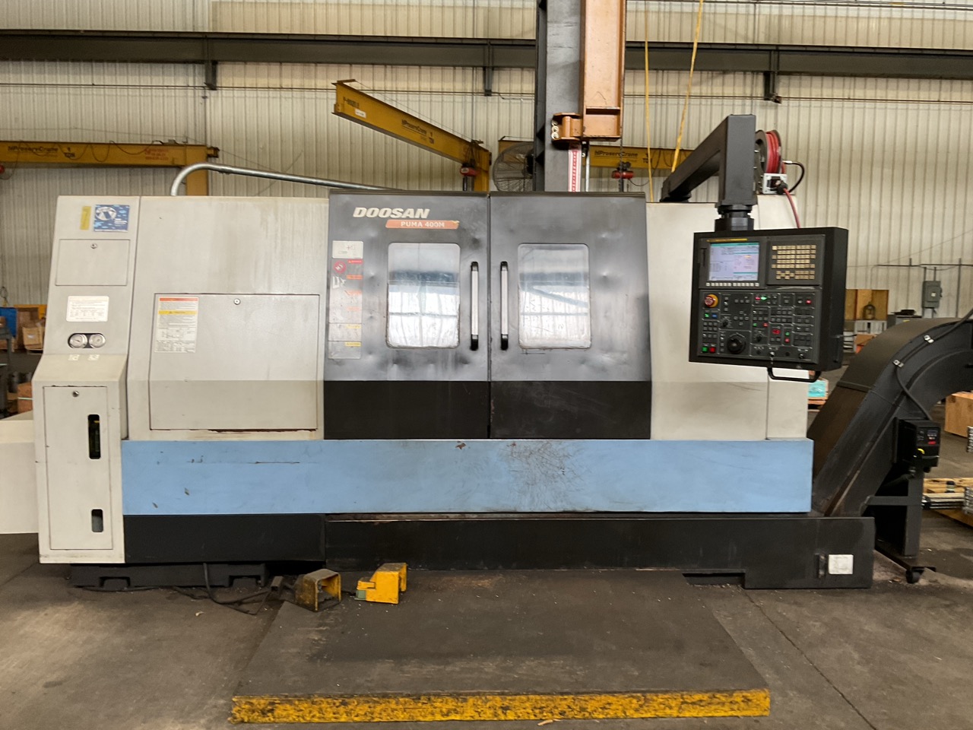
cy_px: 365
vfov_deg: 48.2
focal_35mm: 29
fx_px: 815
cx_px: 486
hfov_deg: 61.7
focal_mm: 3
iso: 64
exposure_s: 1/60
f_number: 1.8
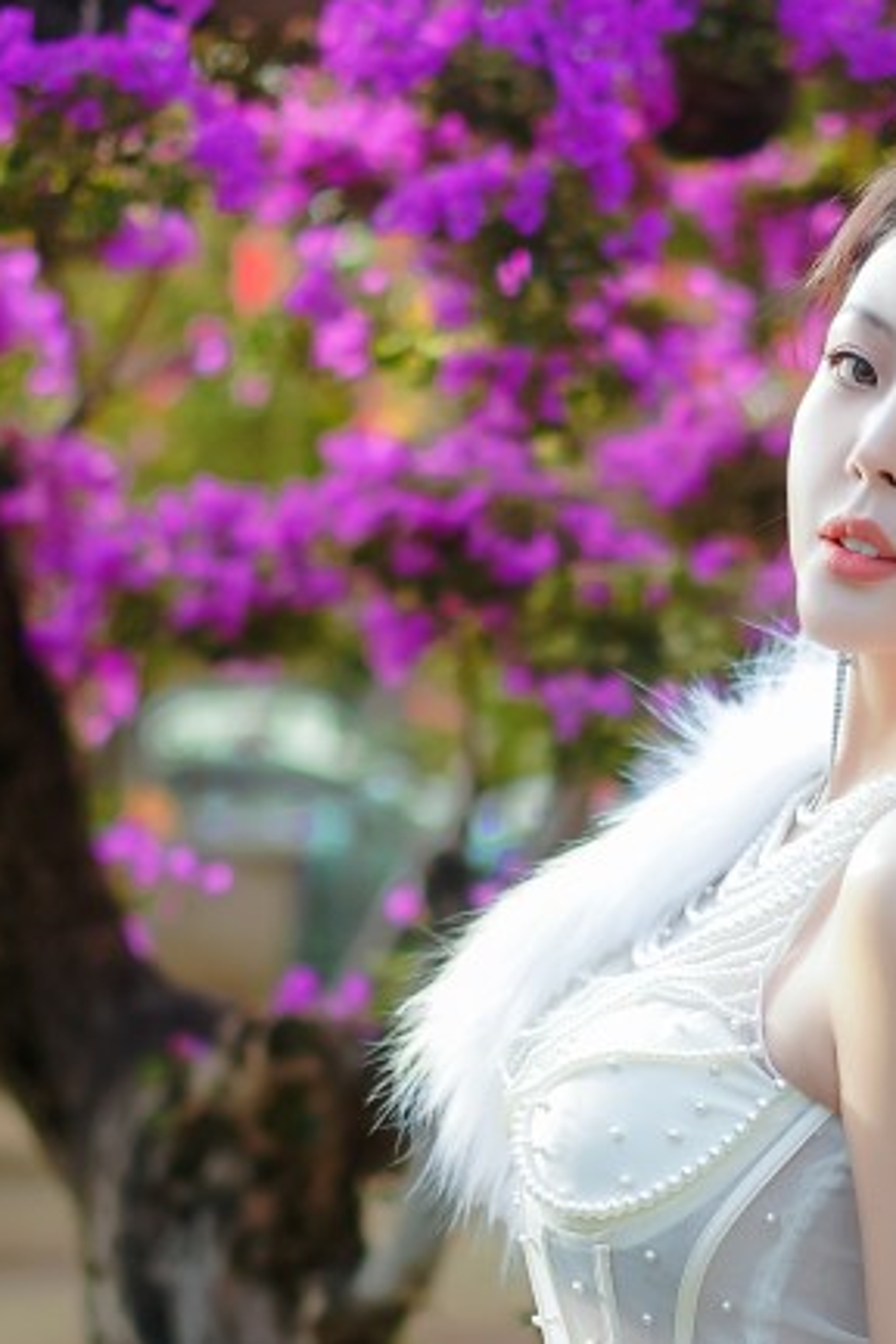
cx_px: 688
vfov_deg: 13.1
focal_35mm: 156
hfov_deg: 8.8
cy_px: 1020
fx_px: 5824
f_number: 2
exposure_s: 1/640
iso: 100
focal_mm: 50
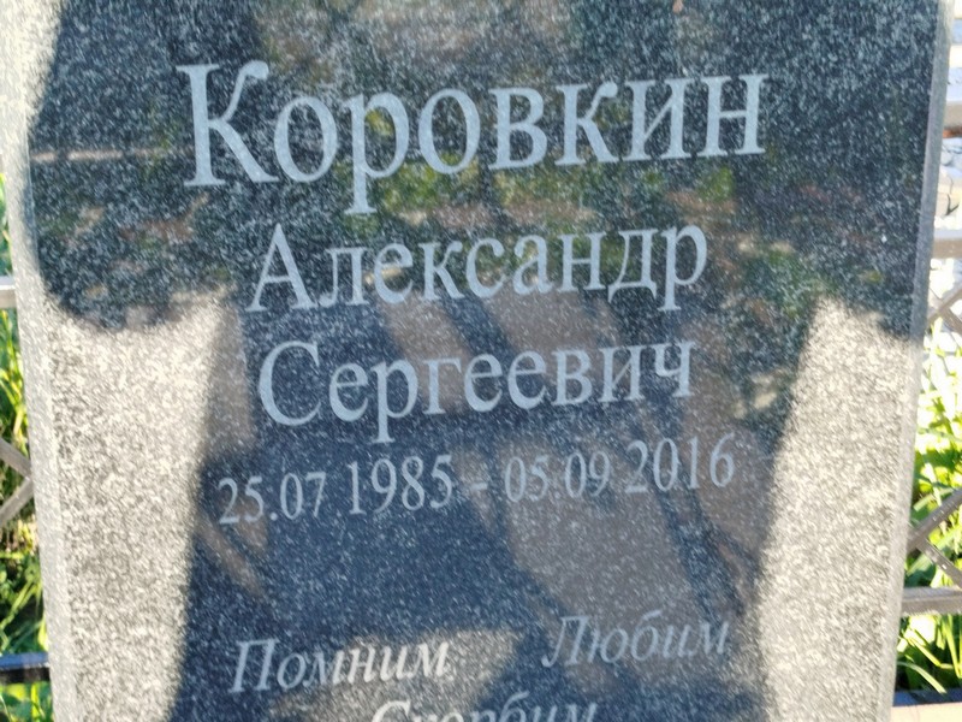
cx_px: 481
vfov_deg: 48.2
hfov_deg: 61.7
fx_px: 806
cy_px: 361
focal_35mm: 29
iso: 80
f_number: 1.7
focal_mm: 5.31
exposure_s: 1/100
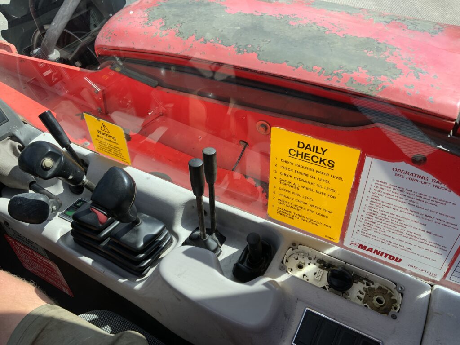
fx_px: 385
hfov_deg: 61.7
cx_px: 230
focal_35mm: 29
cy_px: 172
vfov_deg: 48.2
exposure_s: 1/627
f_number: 1.8
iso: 16
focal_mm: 3
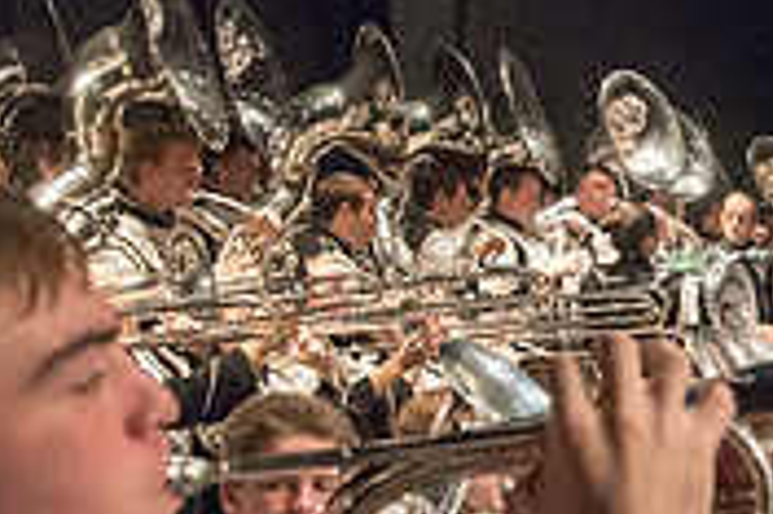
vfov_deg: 13.7
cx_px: 1221
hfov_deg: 18.0
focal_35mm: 99
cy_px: 420
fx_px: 2124
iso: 4000
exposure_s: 1/200
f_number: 7.1
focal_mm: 30
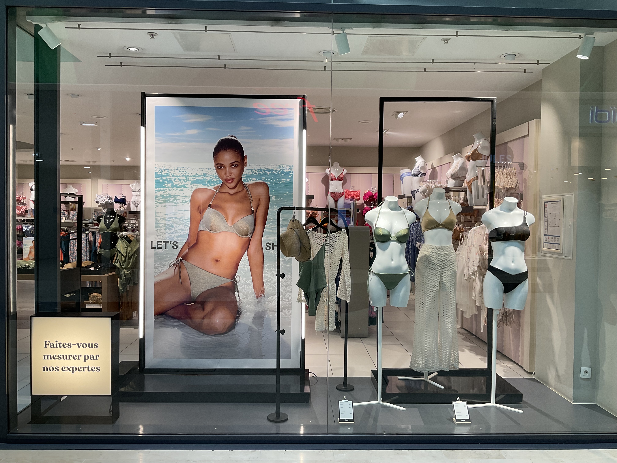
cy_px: 232
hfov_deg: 61.7
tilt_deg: -0.6
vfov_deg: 48.2
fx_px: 517
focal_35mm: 29
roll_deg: -1.0
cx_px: 308
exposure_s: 1/120
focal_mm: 3
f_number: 1.8
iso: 40
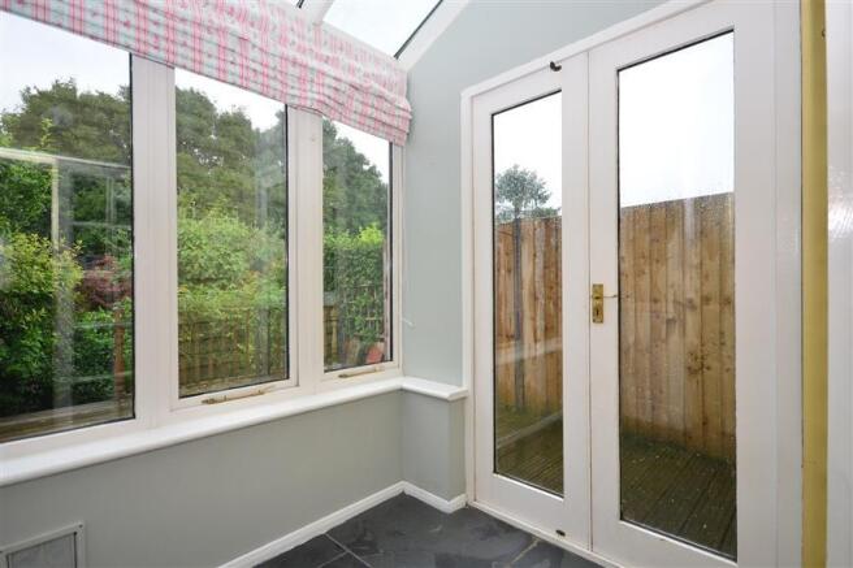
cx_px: 426
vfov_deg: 63.2
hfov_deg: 85.4
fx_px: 462
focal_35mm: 20
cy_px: 284
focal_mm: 13
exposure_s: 1/60
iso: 200
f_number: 5.6
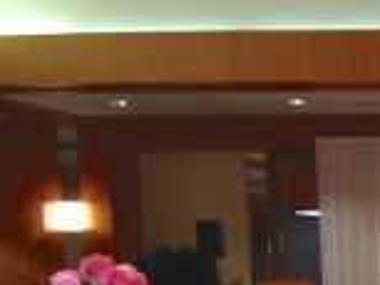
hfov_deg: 13.9
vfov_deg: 11.4
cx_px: 683
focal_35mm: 126
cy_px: 399
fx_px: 1384
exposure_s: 1/20
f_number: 2.4
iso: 125
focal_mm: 4.12
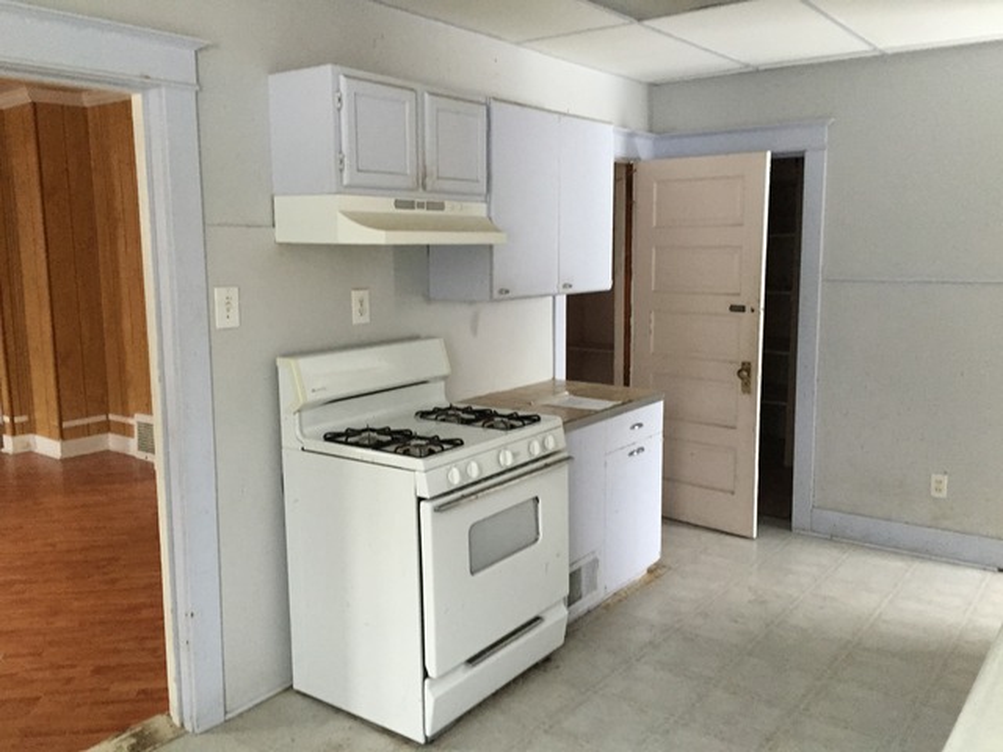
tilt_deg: -6.0
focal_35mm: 29
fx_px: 840
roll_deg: +1.8
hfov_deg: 61.7
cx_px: 502
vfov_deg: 48.2
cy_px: 376
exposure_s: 1/20
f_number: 2.2
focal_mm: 4.15
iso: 250
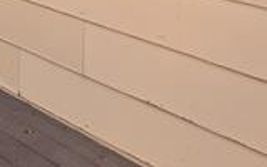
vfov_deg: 16.0
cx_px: -67
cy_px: -145
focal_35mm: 67
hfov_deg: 26.6
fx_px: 488
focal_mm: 11
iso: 100
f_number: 8
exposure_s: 1/125
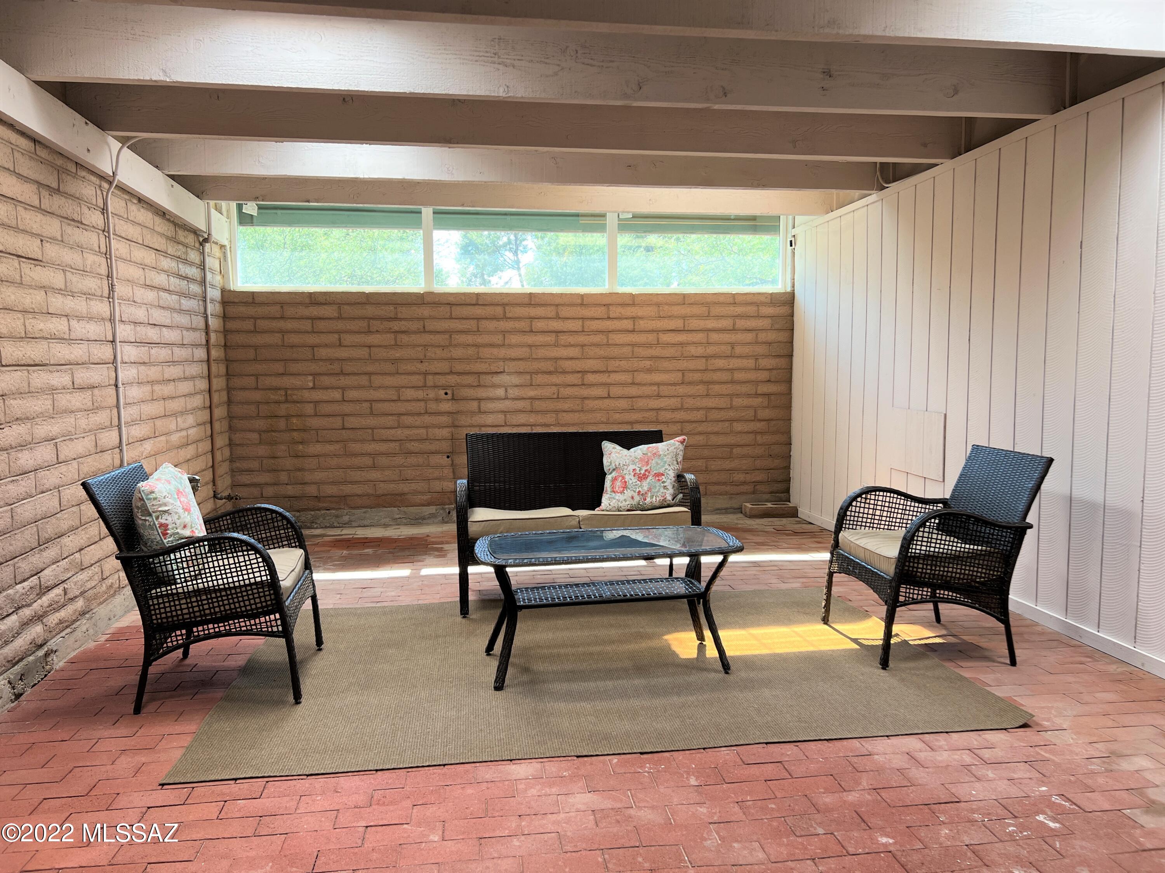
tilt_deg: -6.0
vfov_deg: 53.1
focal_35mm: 26
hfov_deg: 67.3
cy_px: 436
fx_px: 875
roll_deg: +0.4
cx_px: 582
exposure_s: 1/163
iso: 64
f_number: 1.5
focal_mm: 5.7
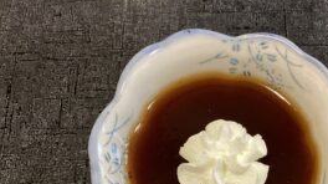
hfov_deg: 42.5
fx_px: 417
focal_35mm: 48
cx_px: 212
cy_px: 149
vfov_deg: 24.4
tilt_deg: -69.3
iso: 320
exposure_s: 1/40
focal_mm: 3.3
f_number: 2.4
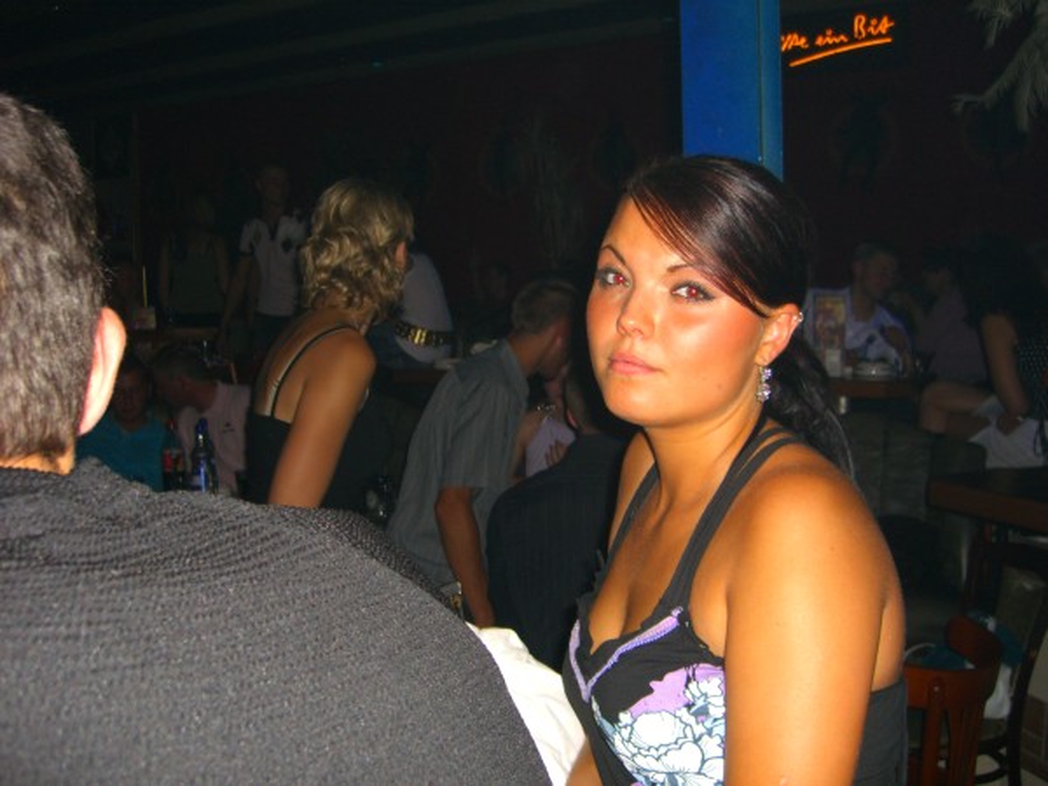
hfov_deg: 49.0
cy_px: 393
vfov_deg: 37.7
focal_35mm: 38
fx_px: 1150
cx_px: 524
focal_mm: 7.9
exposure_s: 1/60
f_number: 2.8
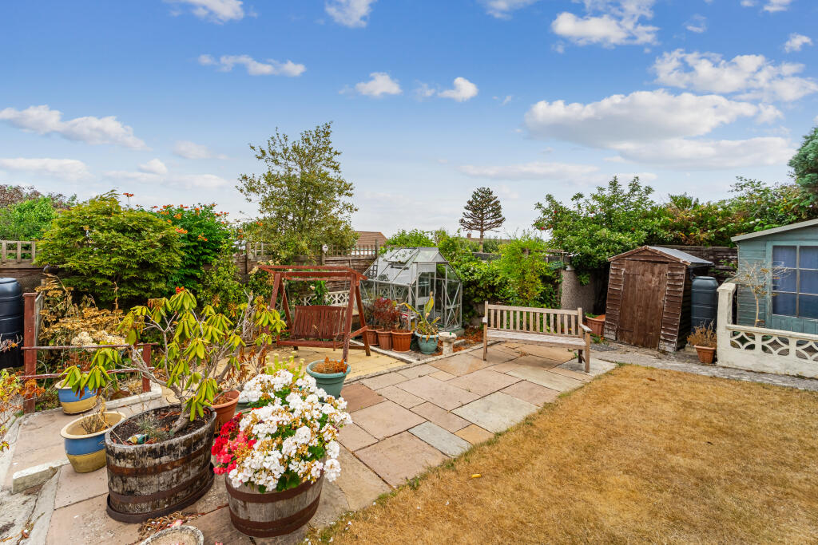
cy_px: 272
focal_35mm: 14
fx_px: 318
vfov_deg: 81.2
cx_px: 409
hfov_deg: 104.2
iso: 100
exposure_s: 1/125
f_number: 11
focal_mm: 14
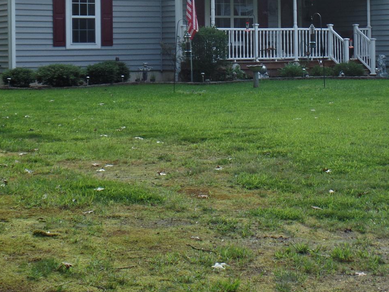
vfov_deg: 16.2
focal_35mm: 90
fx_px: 1011
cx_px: 276
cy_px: 29
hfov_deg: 21.6
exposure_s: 1/90
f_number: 3.6
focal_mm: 7.5
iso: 80
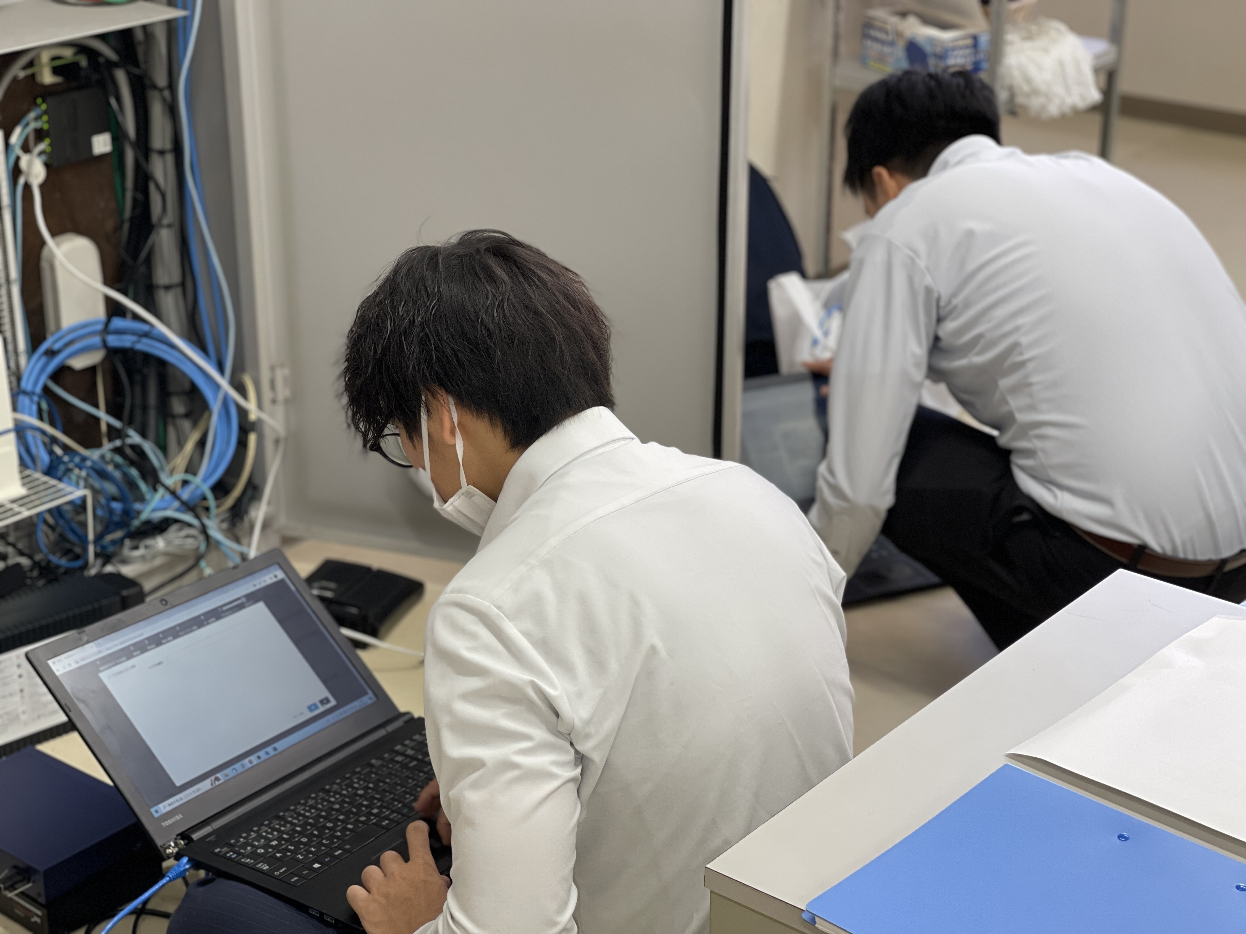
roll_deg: -0.2
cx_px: 623
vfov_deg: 22.9
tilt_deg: -23.5
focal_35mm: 64
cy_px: 467
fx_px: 2304
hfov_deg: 30.3
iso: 100
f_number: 2.2
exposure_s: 1/121
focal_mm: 7.5
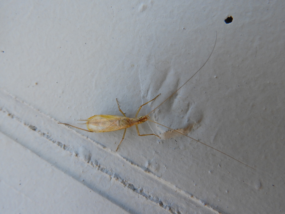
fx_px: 247
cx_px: 142
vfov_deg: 46.8
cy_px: 107
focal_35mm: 30
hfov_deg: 60.0
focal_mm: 5.4
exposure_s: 1/200
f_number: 3.5
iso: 100
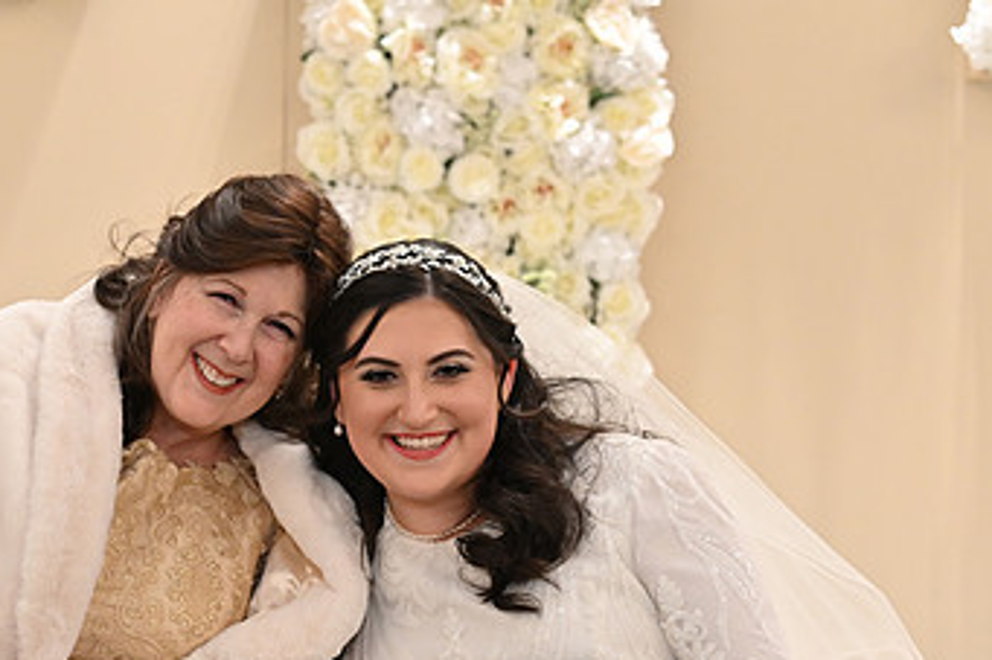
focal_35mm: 85
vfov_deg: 16.0
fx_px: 2341
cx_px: 303
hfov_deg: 23.8
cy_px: 491
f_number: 4
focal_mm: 50
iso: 3200
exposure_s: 1/100
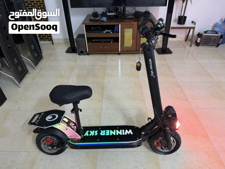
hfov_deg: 71.6
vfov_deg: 56.8
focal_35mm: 24
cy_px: 84
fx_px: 156
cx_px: 112
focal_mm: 6.76
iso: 320
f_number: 1.78
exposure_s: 1/50
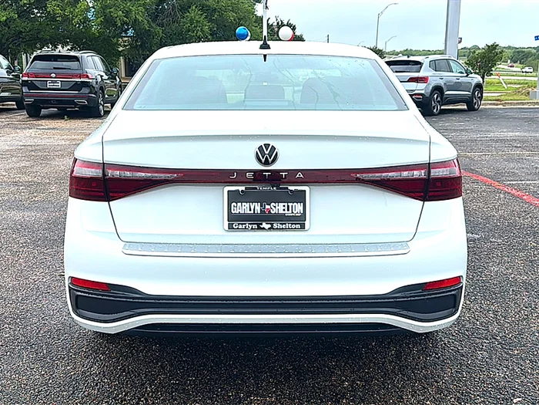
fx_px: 592
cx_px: 270
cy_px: 202
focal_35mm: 38
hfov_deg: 49.0
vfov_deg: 37.7
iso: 80
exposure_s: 1/1757
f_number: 1.78
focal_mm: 6.86
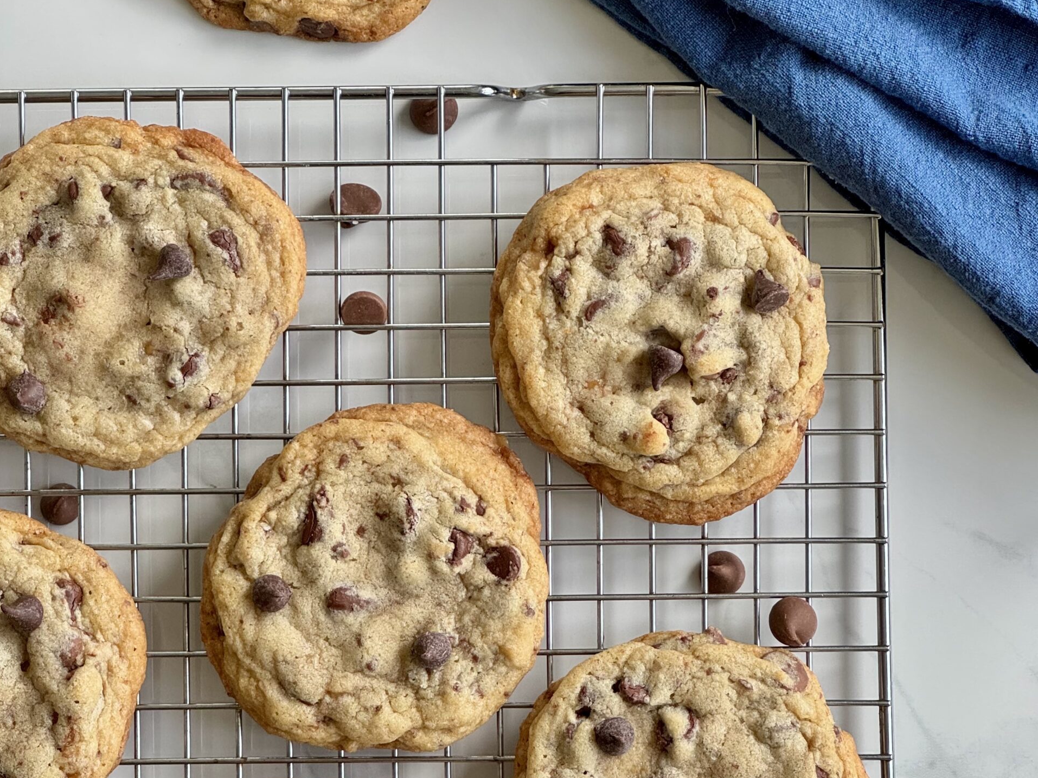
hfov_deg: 19.1
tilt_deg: -86.7
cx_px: 518
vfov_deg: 14.3
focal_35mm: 103
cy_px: 489
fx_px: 3088
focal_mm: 9
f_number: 2.8
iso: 80
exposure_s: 1/99
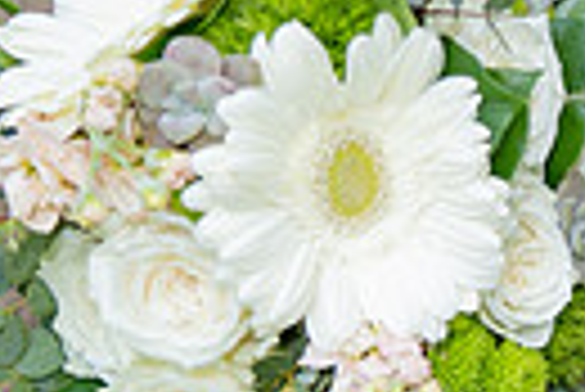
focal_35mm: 116
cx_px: 1112
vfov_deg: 11.6
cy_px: 466
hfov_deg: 14.9
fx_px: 1887
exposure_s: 1/250
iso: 250
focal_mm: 26
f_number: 3.5
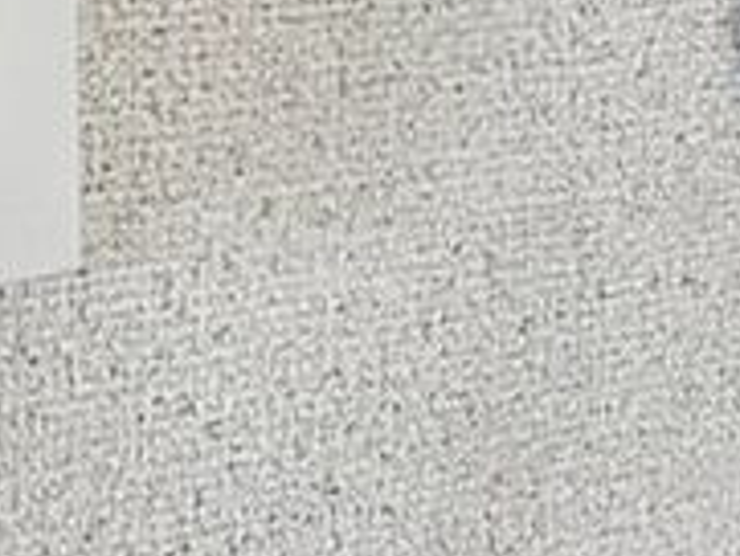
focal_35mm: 86
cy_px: -258
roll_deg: +0.1
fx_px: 1840
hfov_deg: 19.4
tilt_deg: -1.5
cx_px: -421
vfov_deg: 15.9
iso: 80
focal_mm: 5.7
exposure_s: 1/60
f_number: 1.5
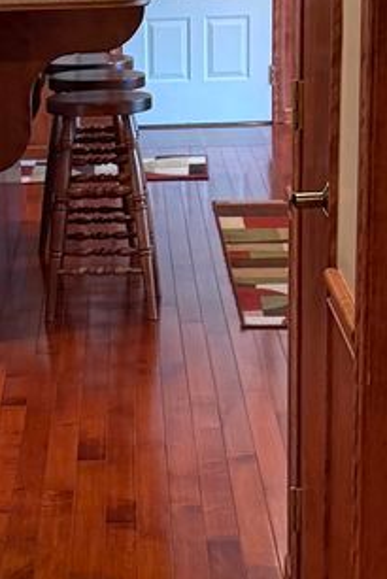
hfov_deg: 11.2
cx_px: 92
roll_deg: +1.9
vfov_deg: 16.6
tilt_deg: -15.4
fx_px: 1965
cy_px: 502
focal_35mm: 122
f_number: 1.78
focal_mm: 6.76
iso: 250
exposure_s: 1/60
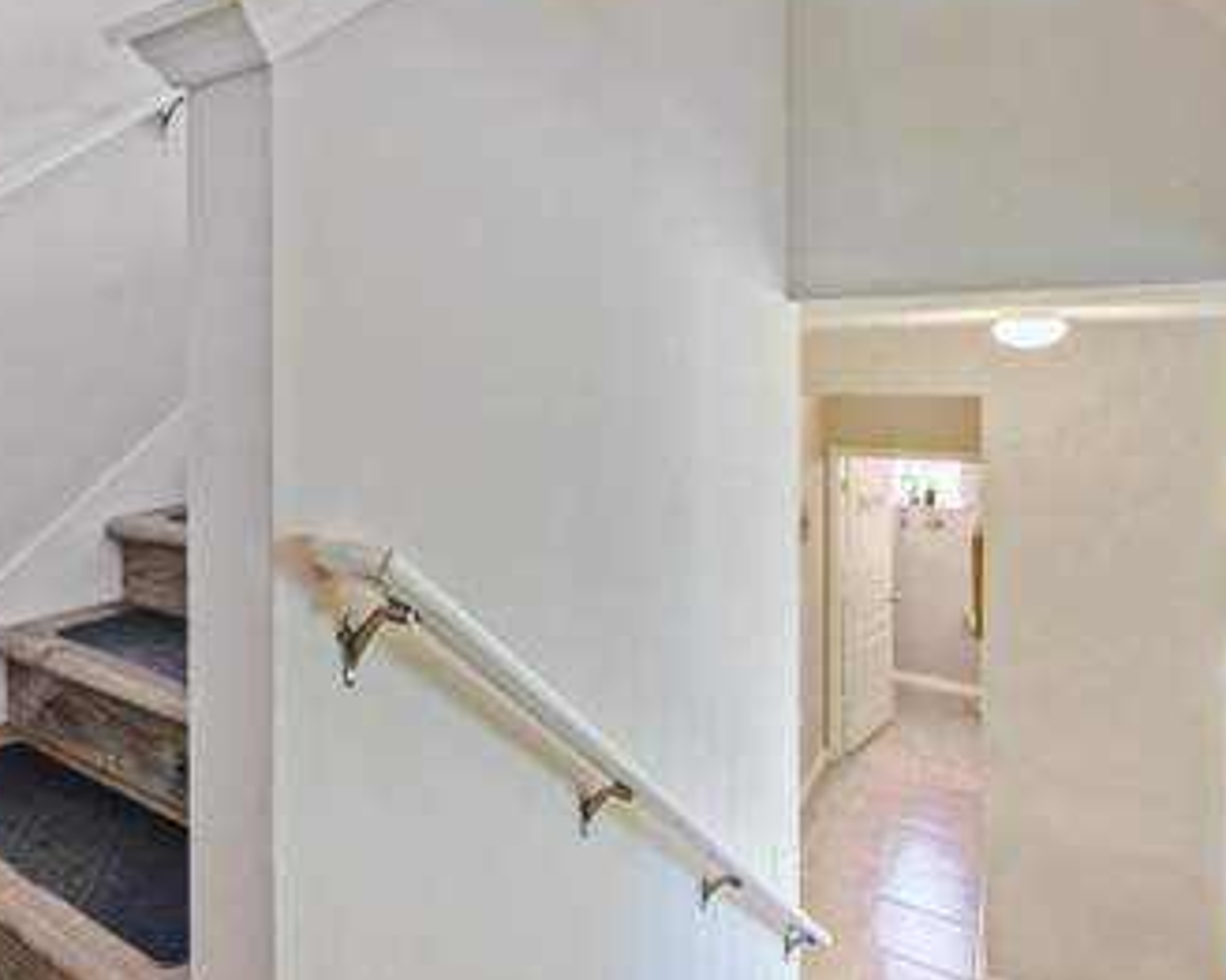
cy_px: 320
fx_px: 725
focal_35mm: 20
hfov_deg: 79.3
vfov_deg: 66.1
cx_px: 482
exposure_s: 1/15
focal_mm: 7
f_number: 4
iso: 3200
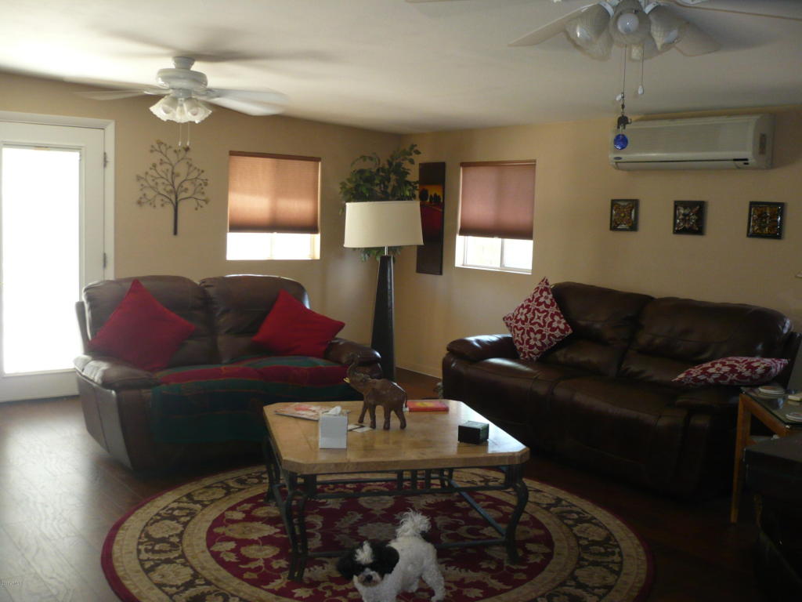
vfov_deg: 40.7
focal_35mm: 35
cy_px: 301
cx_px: 401
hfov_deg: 52.6
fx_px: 811
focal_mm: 5.8
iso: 160
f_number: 2.8
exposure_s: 1/30
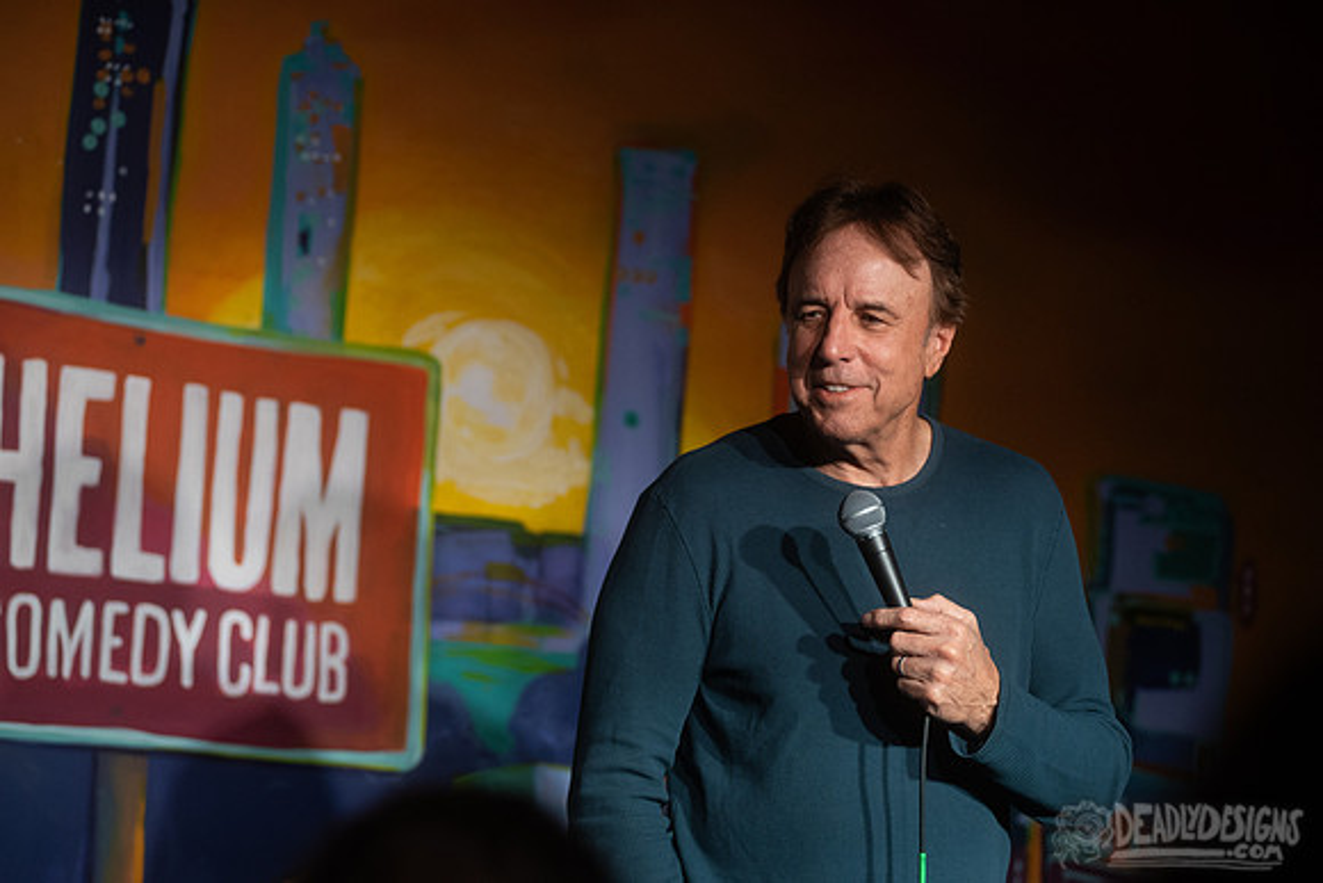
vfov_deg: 12.9
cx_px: 704
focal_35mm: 106
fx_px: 3910
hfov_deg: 19.2
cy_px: 413
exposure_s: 1/320
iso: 2000
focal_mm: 100
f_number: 3.5
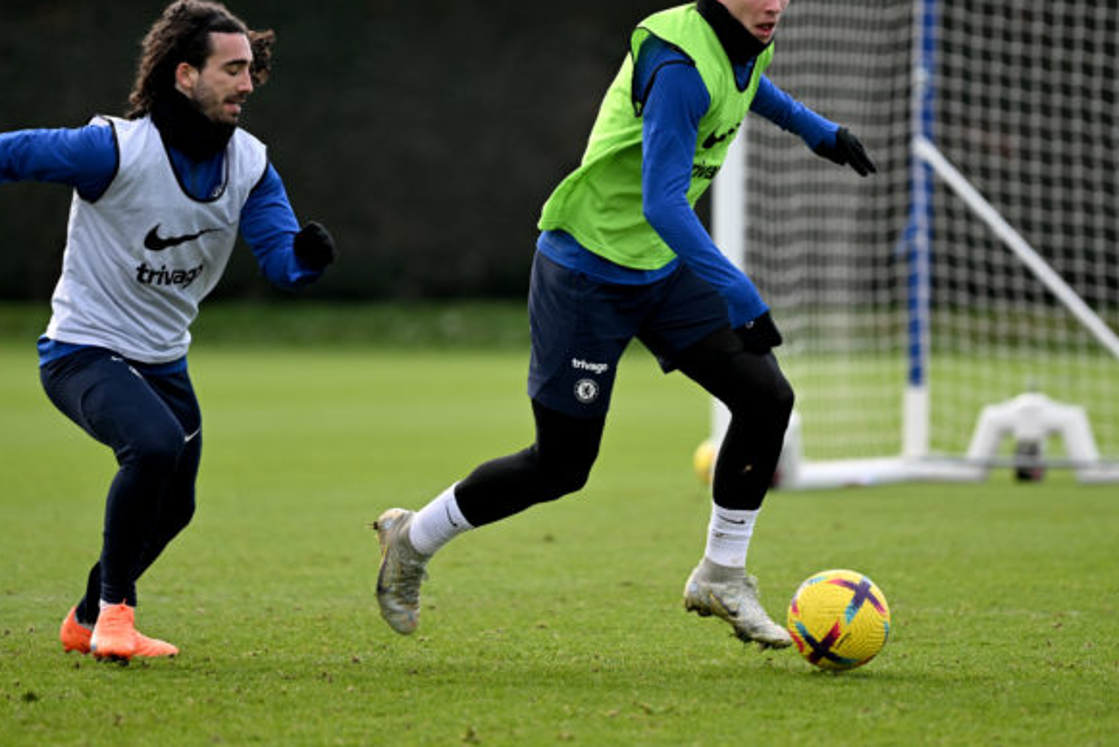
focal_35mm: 258
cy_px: 275
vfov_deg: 5.3
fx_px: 8023
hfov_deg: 8.0
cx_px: 526
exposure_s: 1/2000
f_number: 2.8
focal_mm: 200
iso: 500
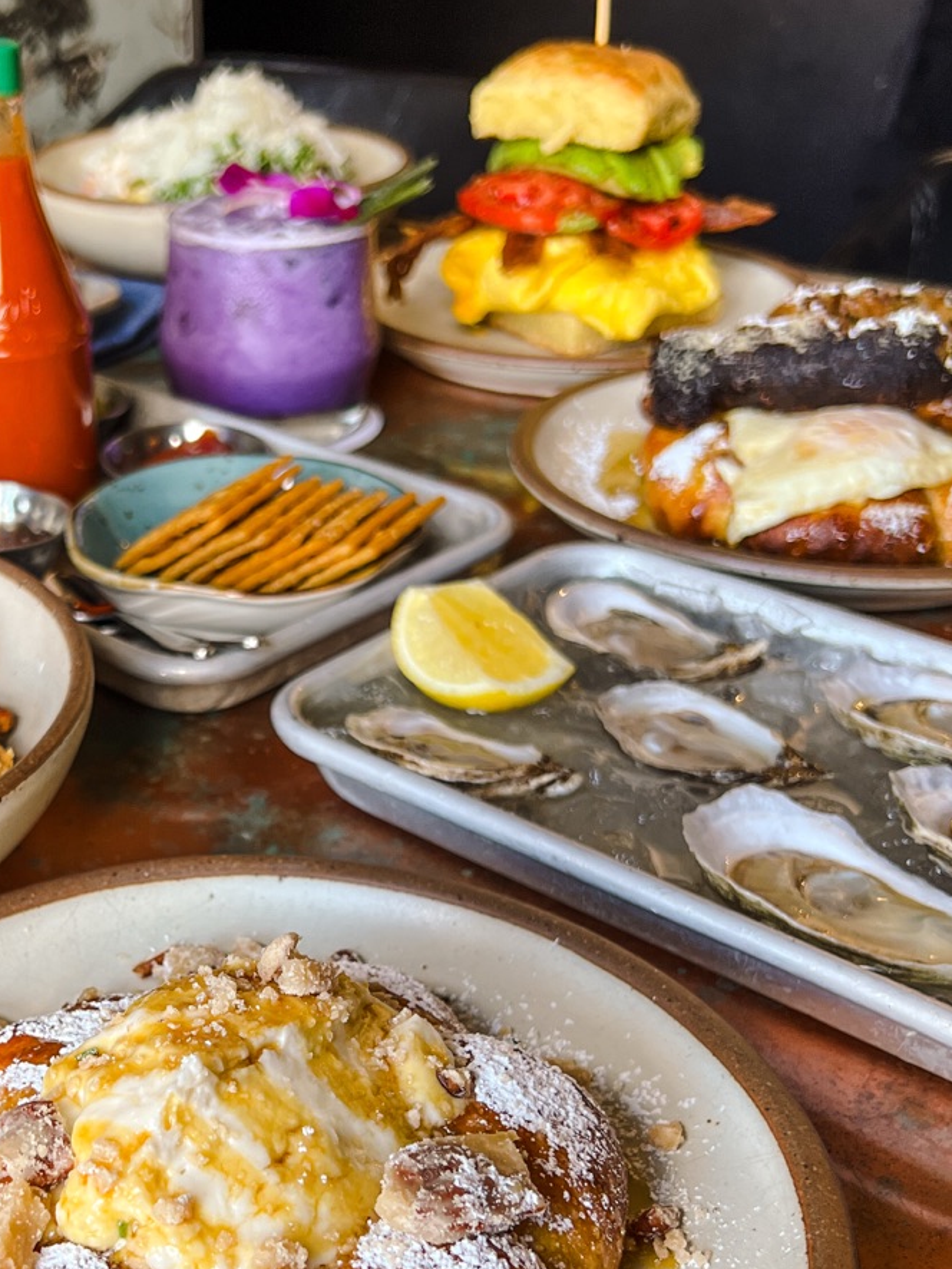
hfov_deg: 30.2
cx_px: 208
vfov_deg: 40.0
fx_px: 1723
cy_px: 836
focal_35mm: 47
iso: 100
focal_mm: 5.7
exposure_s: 1/120
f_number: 1.5
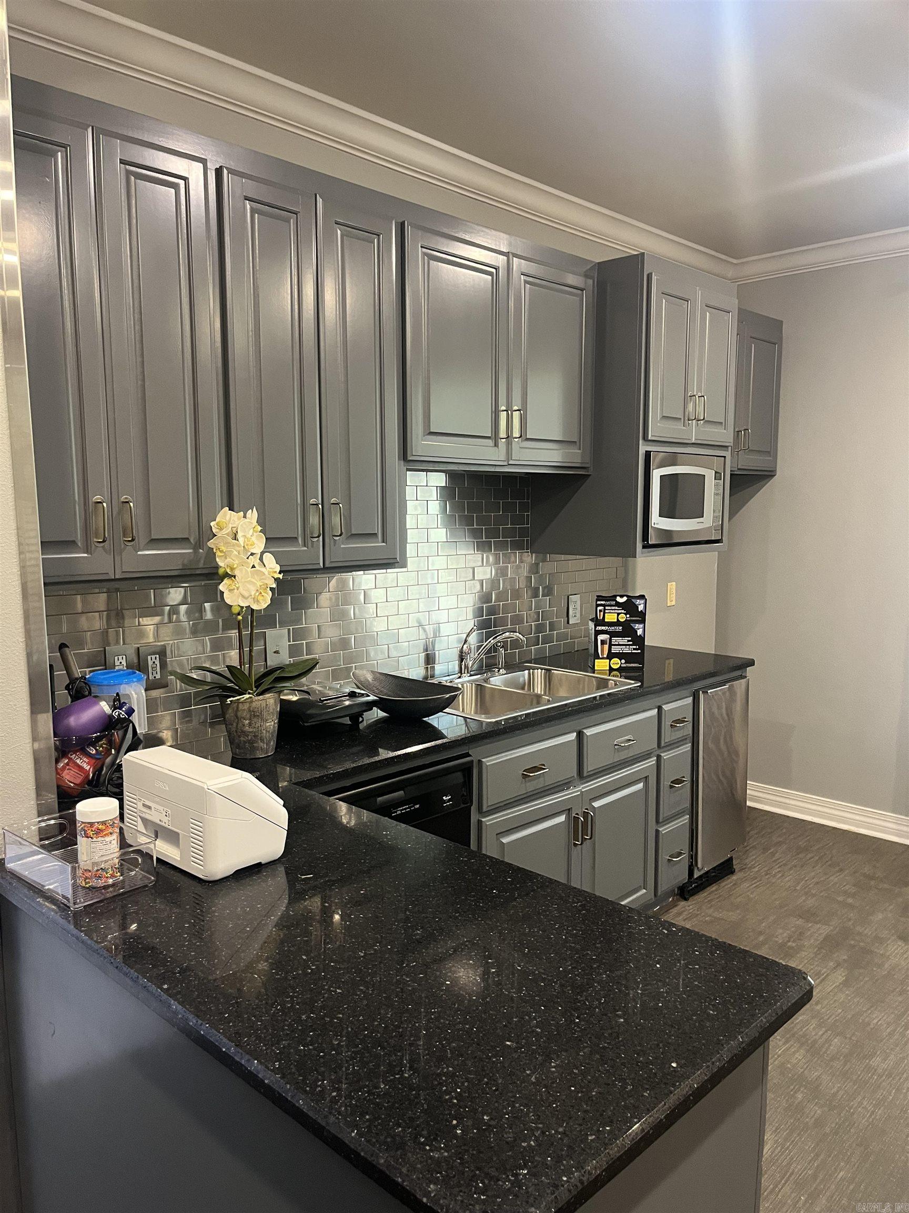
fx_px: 910
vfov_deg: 67.3
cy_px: 606
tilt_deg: -7.2
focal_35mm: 26
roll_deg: +0.9
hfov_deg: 53.1
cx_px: 454
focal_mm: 5.1
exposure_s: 1/40
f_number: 1.6
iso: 400
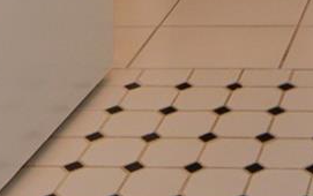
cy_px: -380
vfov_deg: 9.6
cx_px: 464
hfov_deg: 17.4
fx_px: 922
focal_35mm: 108
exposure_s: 1/60
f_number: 4
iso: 560
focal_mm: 12
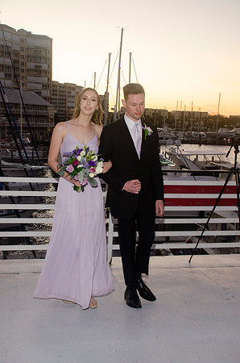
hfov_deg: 34.1
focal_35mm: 39
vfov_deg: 49.6
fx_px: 392
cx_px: 120
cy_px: 182
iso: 400
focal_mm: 26
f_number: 5.6
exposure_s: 1/125
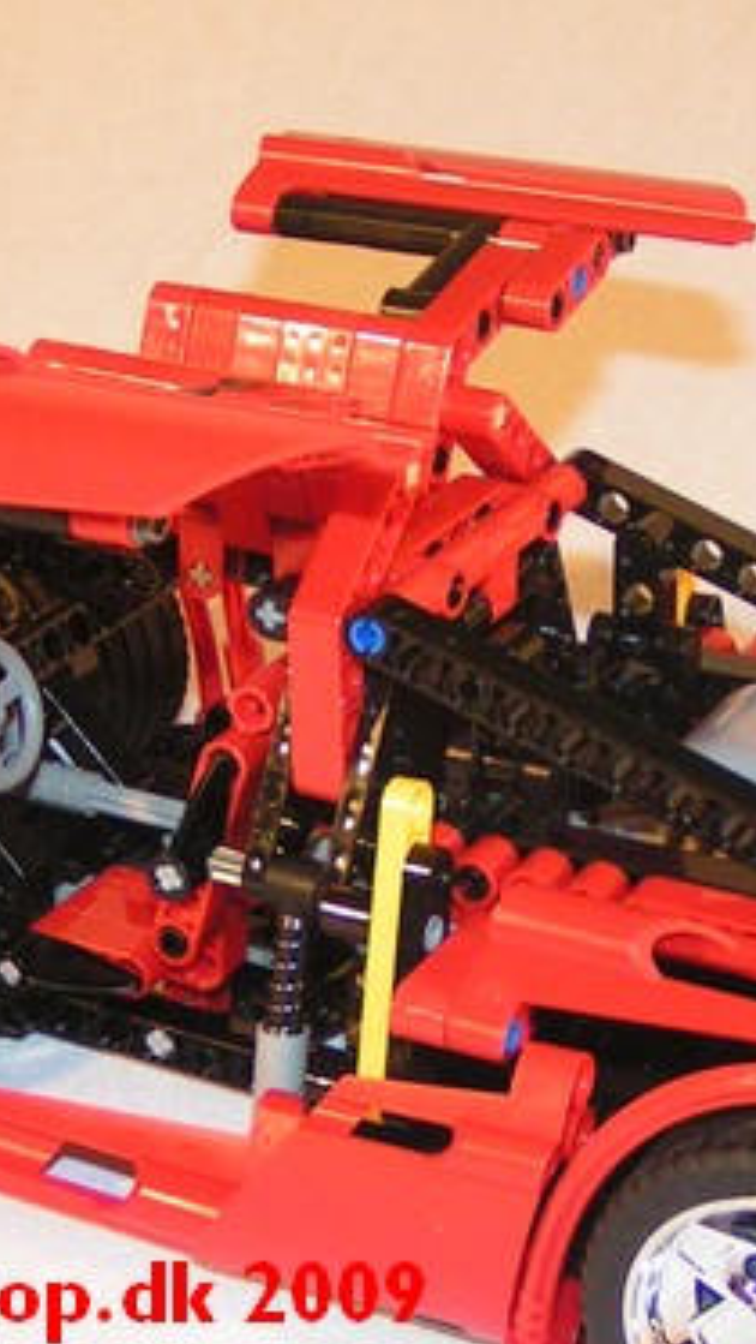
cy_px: 800
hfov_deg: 17.0
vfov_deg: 29.7
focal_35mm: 71
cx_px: 328
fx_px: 2529
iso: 160
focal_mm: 5.8
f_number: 2.8
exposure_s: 1/40
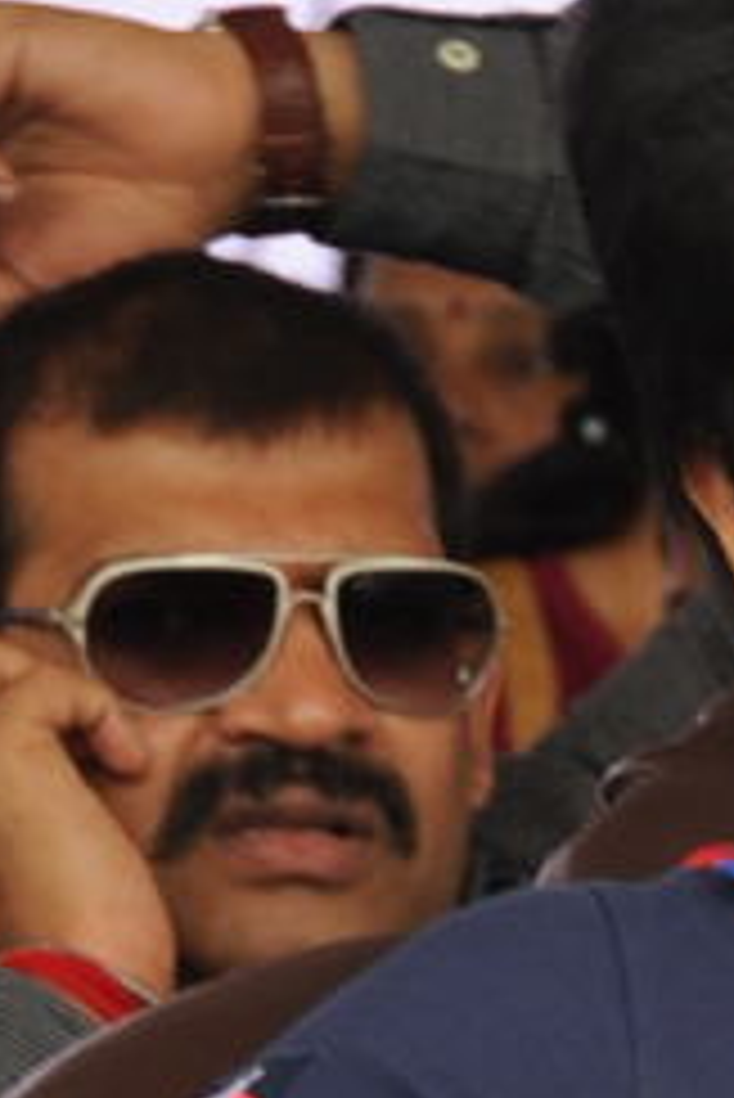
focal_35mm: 589
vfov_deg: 3.5
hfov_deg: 2.3
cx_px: 1979
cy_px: 2156
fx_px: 17987
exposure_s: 1/125
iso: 400
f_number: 6.3
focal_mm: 90
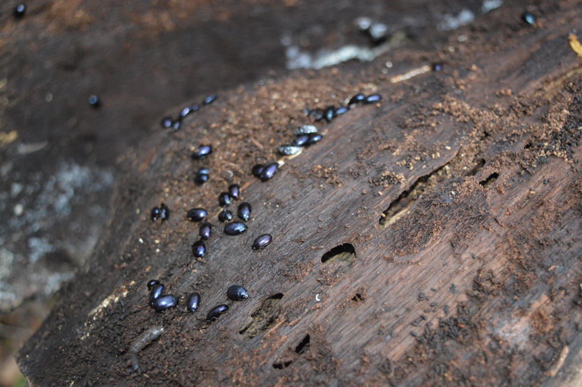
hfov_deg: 41.1
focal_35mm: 48
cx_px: 291
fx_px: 775
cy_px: 194
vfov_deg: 28.0
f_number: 4.5
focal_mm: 32
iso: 2500
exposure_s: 1/60
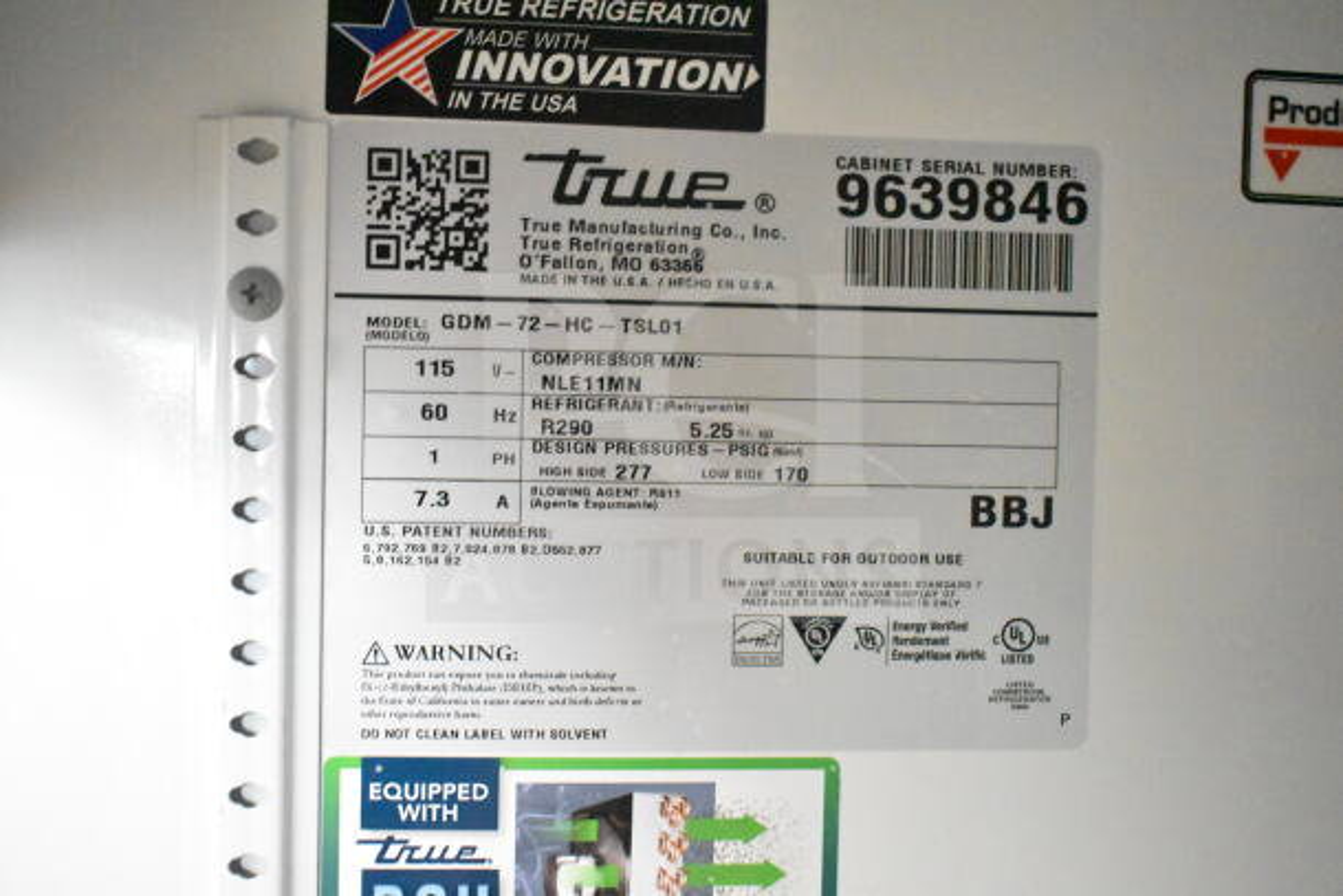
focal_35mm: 39
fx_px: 1455
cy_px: 448
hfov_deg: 49.5
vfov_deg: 34.2
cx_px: 672
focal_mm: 26
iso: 20000
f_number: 4
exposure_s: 1/40
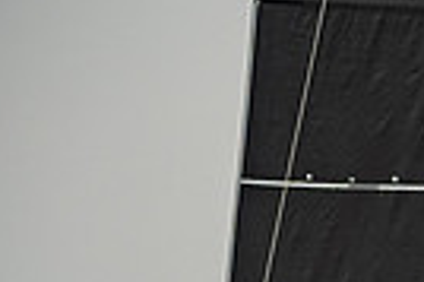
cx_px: 1105
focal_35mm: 631
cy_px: 644
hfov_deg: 3.2
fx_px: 7423
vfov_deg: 2.2
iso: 360
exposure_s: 1/4000
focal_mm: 110
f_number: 4.5
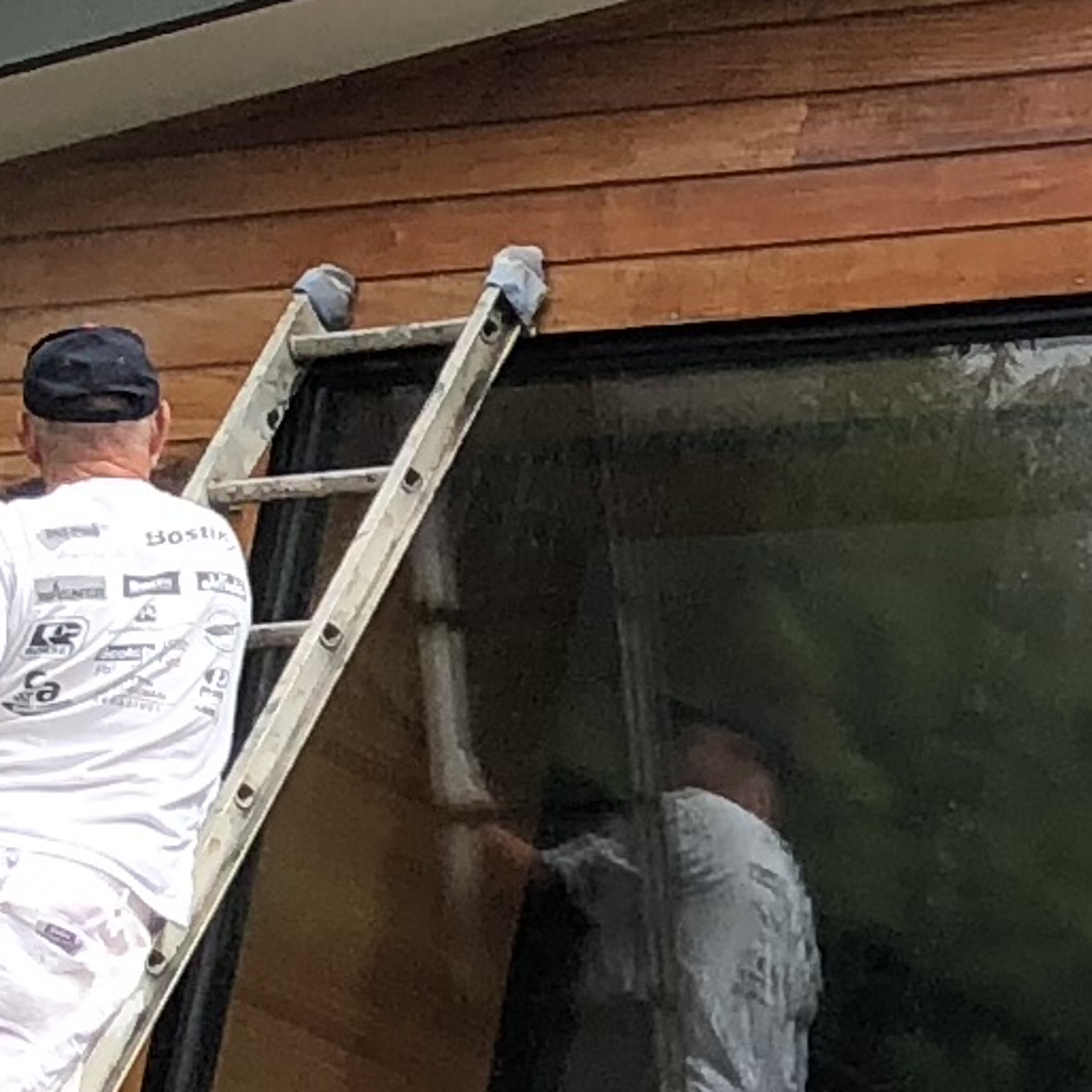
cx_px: 1859
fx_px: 7174
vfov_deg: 8.7
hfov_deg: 8.4
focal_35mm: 201
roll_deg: -7.0
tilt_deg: +16.8
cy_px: 852
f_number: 1.8
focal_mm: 3.99
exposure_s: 1/1548
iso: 20
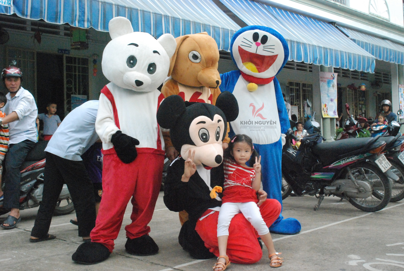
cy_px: 136
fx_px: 472
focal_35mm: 42
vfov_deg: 32.0
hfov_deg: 46.3
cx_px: 202
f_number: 11
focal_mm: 28
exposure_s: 1/500
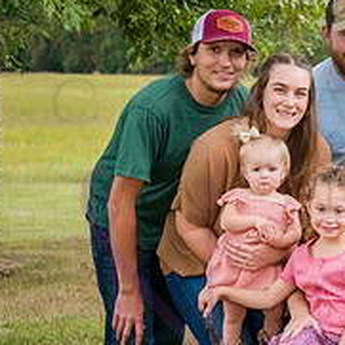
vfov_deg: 11.8
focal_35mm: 148
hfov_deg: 11.6
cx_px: 402
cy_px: 195
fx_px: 1669
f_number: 4.2
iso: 400
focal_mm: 52
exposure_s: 1/640
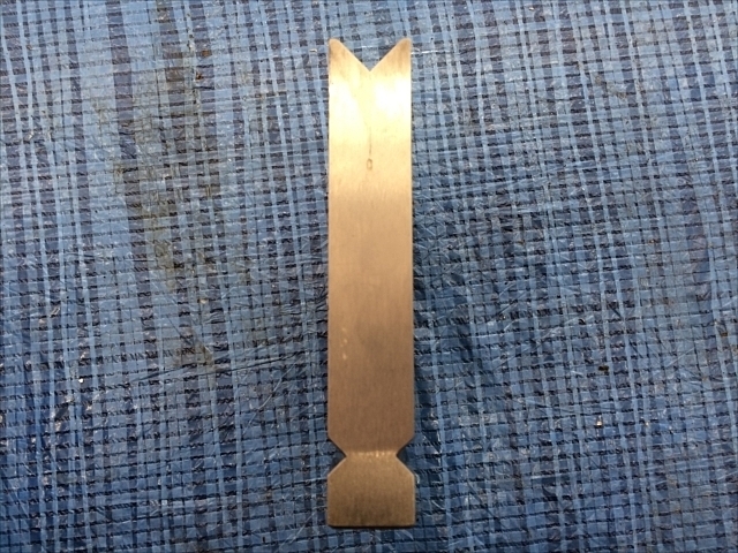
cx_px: 369
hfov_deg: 61.7
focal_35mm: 29
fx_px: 618
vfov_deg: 48.2
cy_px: 276
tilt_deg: -84.4
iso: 50
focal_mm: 4.15
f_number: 2.2
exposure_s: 1/30
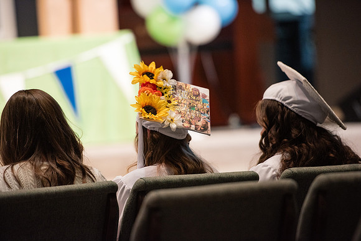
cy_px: 120
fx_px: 2006
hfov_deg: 10.3
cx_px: 180
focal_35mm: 200
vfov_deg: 6.9
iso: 800
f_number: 2.8
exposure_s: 1/250
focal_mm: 200
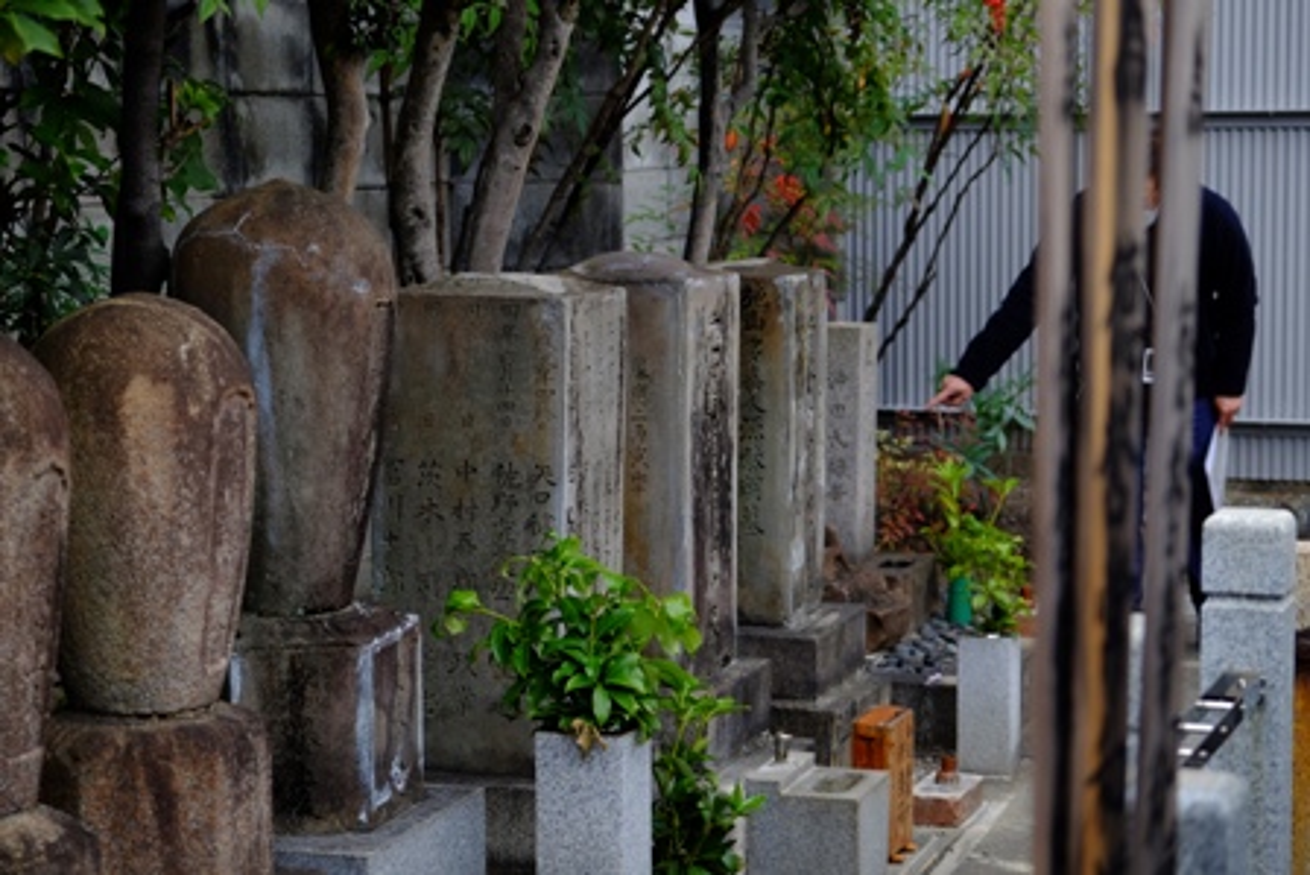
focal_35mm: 83
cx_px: 655
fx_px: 3021
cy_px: 438
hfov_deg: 24.5
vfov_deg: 16.5
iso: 400
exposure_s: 1/420
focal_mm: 55
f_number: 4
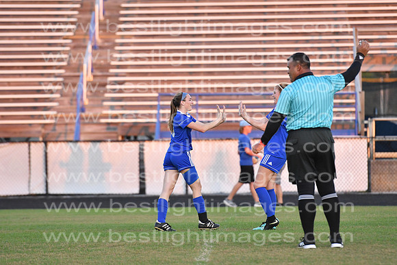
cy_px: 132
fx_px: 3309
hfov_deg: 6.9
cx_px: 198
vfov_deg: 4.6
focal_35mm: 300
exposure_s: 1/1250
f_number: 4
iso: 1600
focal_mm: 200
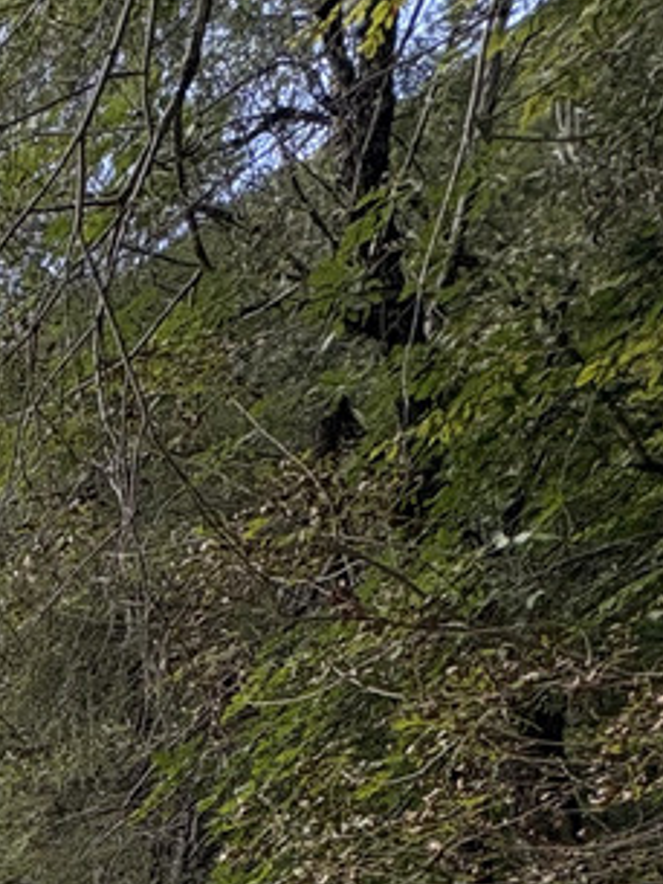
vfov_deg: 27.6
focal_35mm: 55
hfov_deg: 18.5
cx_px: -631
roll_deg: +0.0
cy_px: 1212
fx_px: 1404
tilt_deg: +1.0
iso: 64
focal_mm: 2.22
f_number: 2.2
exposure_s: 1/386
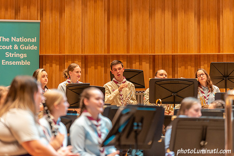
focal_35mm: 200
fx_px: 1300
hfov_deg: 10.3
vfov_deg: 6.9
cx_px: 117
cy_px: 78
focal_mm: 200
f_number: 3.2
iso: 2000
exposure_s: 1/125
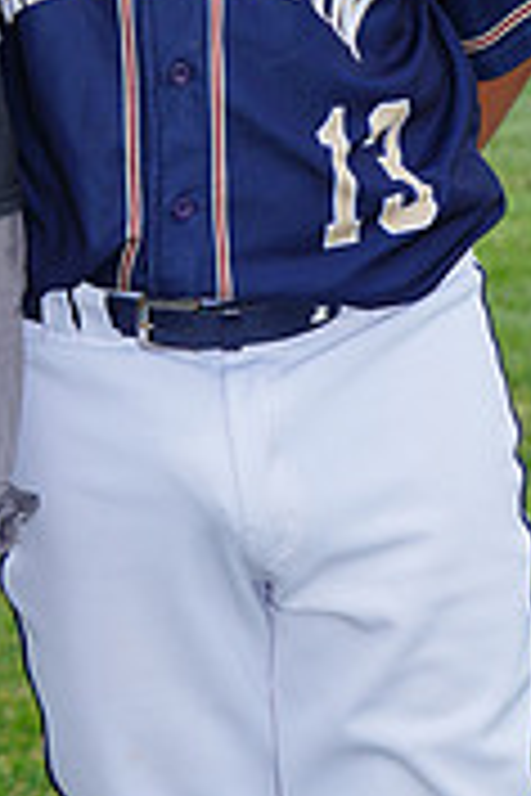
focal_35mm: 387
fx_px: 8562
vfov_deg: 5.3
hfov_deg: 3.5
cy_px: -274
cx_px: -92
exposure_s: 1/200
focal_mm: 118
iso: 200
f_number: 8
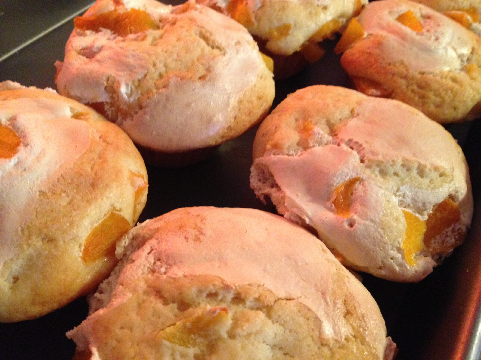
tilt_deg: -51.0
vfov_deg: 42.9
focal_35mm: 33
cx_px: 240
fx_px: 459
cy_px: 180
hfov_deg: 55.4
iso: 640
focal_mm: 4.12
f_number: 2.4
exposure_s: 1/15
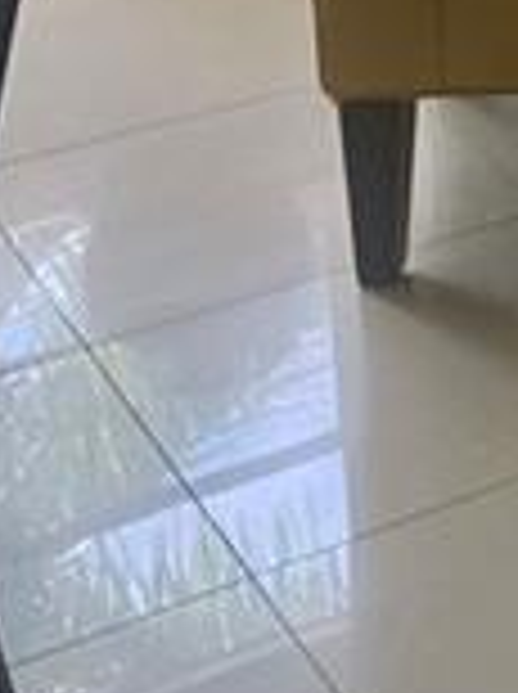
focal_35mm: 130
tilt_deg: -11.4
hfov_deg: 9.9
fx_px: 2601
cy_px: -464
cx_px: 1279
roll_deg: -1.6
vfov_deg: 13.9
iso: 50
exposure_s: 1/121
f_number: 1.8
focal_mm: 4.25
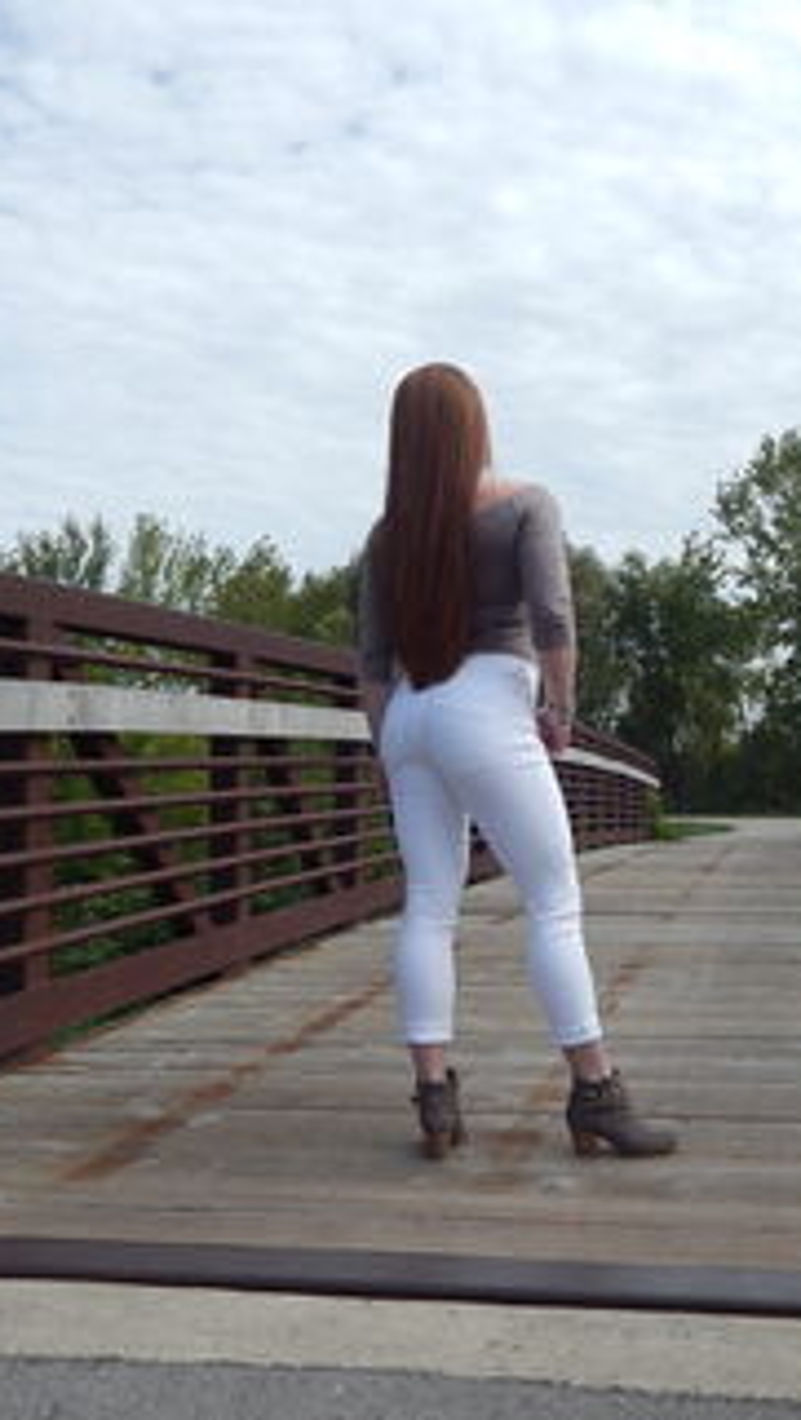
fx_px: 1395
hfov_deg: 31.6
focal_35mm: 37
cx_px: 571
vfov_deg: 54.0
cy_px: 681
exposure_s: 1/500
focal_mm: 4
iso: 125
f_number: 6
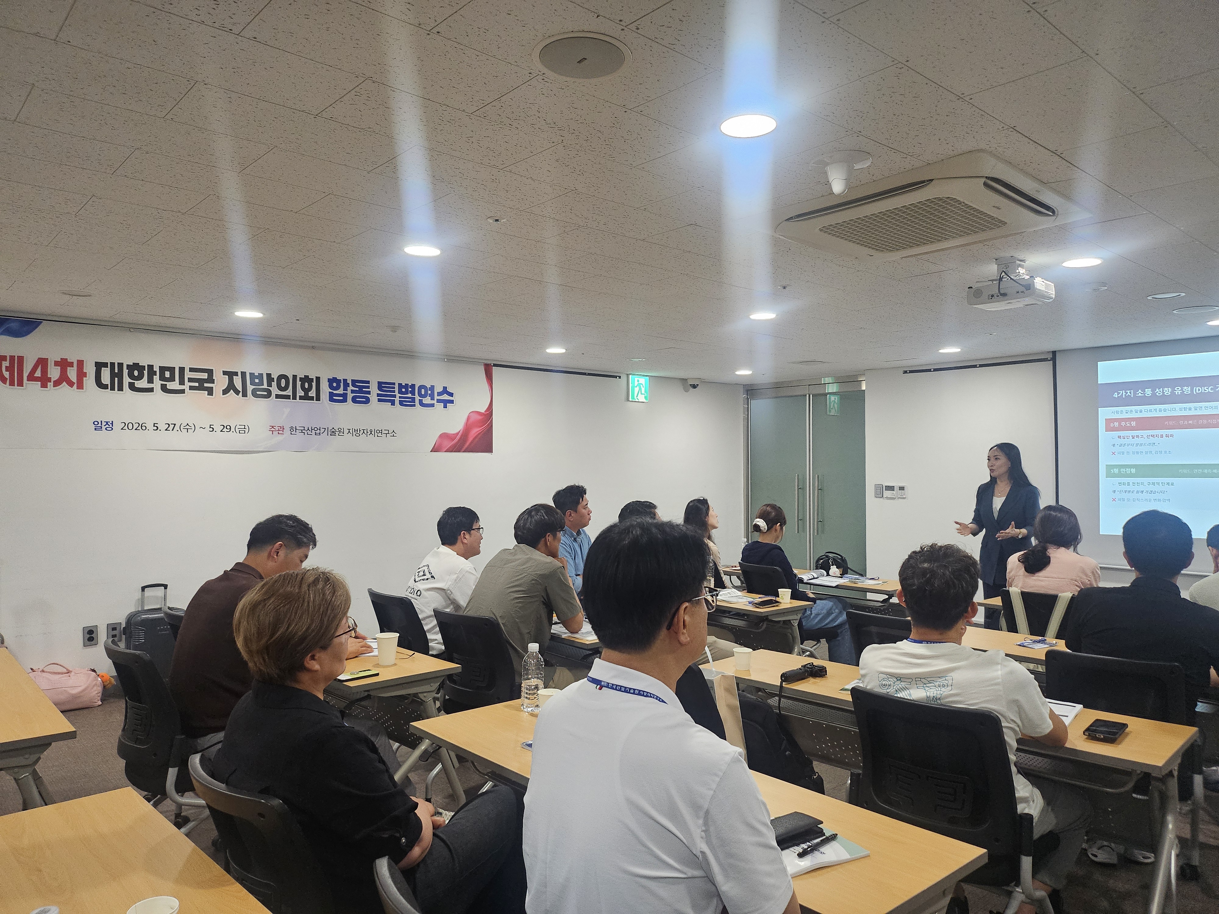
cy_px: 457
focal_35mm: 24
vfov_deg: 56.8
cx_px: 610
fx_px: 845
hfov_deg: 71.6
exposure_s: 1/120
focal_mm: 5
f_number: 1.8
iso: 320
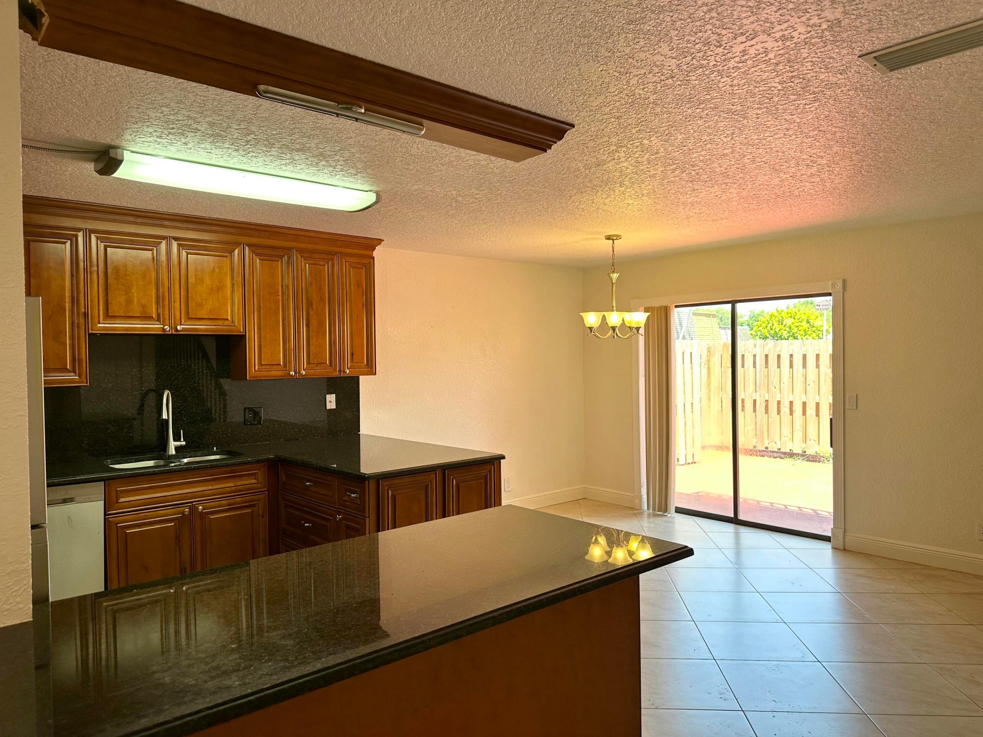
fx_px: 682
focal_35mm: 24
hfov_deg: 71.6
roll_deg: +0.6
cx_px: 492
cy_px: 368
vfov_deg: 56.8
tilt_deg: -1.7
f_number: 1.78
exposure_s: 1/120
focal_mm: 6.86
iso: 80
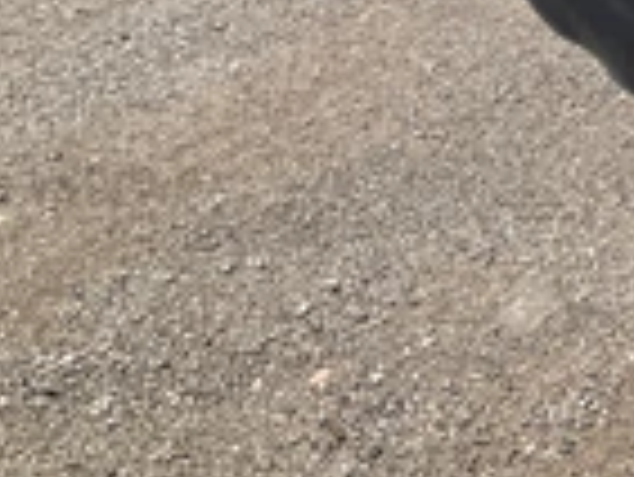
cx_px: 814
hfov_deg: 21.6
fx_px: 1503
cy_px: -140
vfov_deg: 17.0
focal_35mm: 82
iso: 25
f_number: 1.8
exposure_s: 1/562
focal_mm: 3
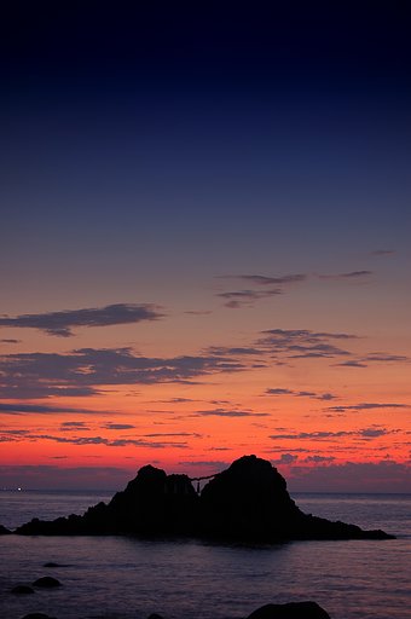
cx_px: 206
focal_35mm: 82
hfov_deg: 16.5
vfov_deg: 24.6
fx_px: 1417
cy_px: 310
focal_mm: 55
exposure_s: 1
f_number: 5
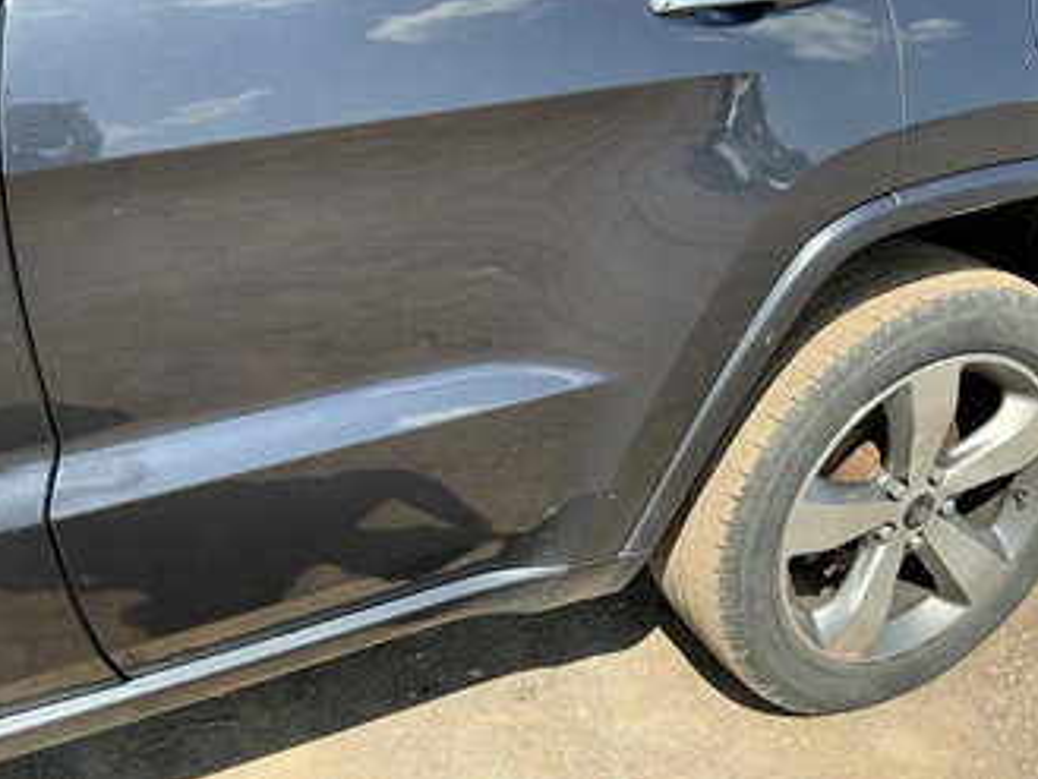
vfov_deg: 41.6
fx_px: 1020
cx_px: 517
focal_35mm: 34
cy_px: 315
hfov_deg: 53.9
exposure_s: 1/534
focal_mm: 3
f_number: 1.8
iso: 25
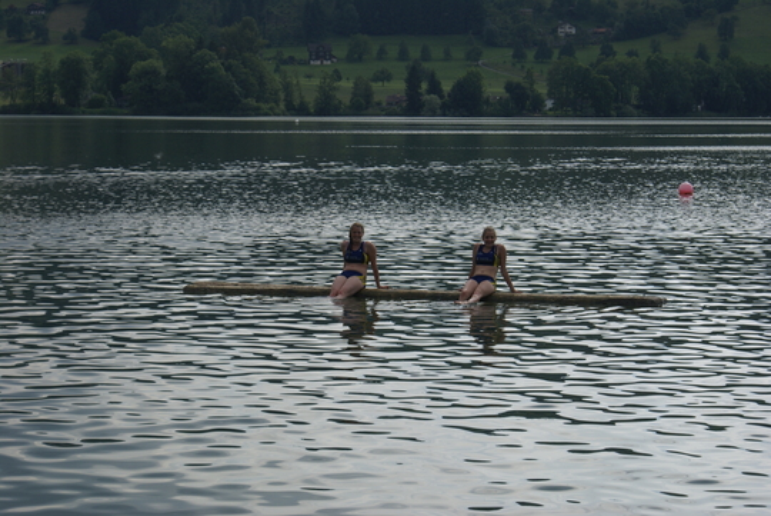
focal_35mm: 105
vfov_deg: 13.1
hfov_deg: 19.4
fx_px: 2250
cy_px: 258
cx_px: 386
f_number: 8
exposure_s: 1/500
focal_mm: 70
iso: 100
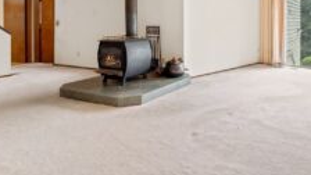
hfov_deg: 60.4
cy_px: 37
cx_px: 237
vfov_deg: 37.6
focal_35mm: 30
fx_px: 247
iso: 125
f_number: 8
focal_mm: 16
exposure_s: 1
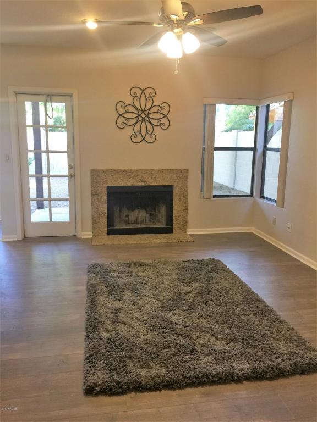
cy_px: 211
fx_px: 354
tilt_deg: -10.5
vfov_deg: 61.7
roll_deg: -0.4
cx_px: 158
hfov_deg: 48.2
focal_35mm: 29
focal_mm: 4.15
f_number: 2.2
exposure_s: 1/30
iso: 50
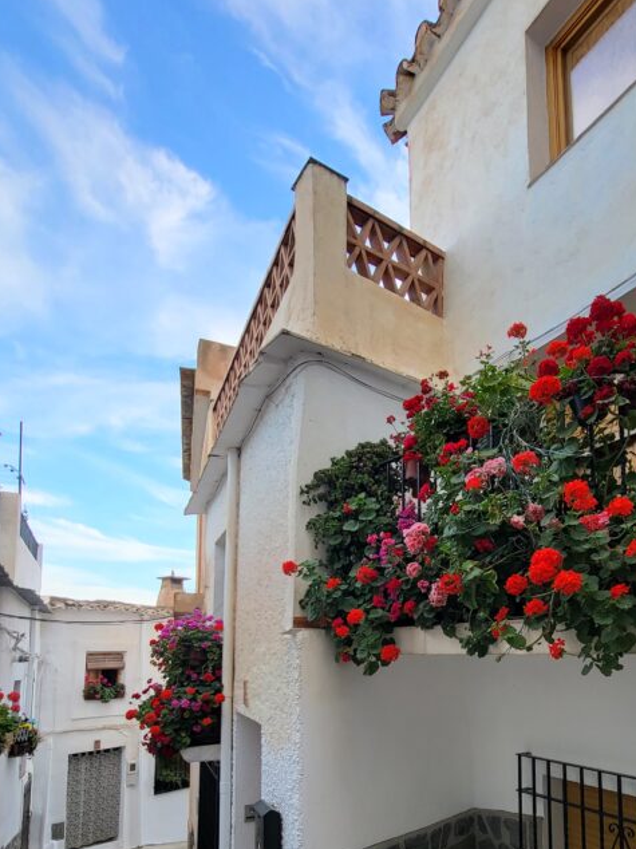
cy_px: 609
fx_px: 515
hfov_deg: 63.0
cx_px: 374
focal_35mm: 21
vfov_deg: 74.8
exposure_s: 1/100
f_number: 2.2
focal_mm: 1.74
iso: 32
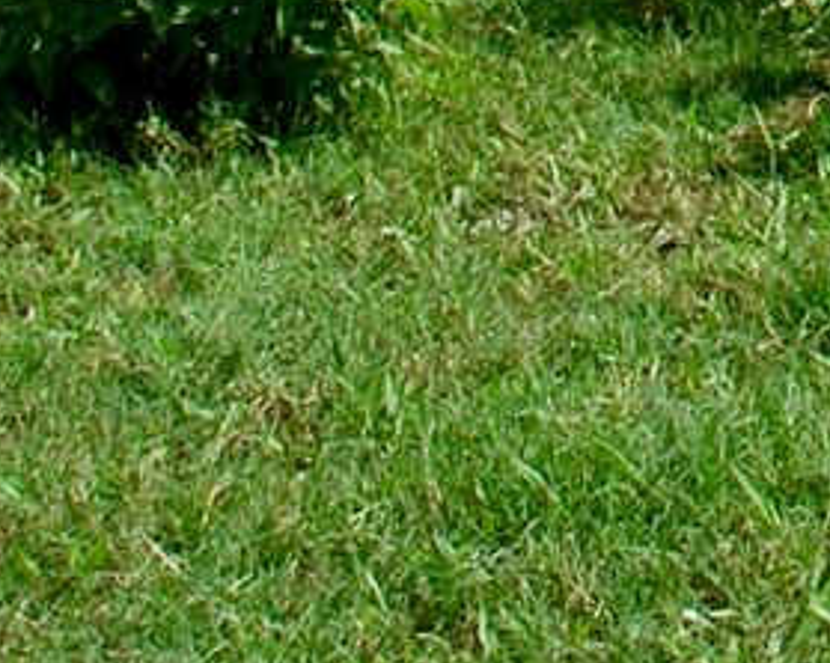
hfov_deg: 7.6
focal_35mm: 241
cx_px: 1748
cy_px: -1478
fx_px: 5918
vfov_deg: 5.9
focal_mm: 22
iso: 100
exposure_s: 1/320
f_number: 9
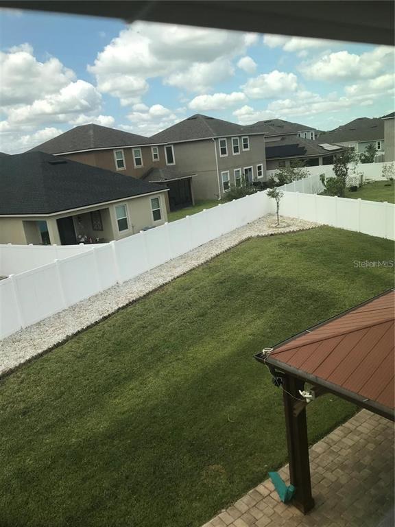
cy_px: 264
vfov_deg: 63.4
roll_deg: +5.2
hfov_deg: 49.7
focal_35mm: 28
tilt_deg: -14.4
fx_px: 426
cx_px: 198
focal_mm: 3.99
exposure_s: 1/1350
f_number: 1.8
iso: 20
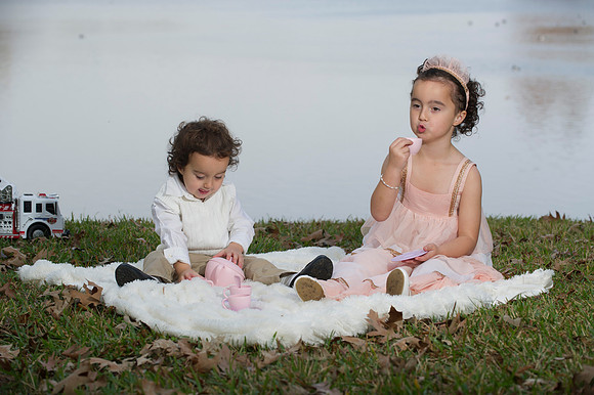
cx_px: 297
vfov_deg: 12.4
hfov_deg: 18.6
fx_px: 1814
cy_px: 198
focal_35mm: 110
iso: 200
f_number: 5.6
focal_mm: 110
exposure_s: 1/200
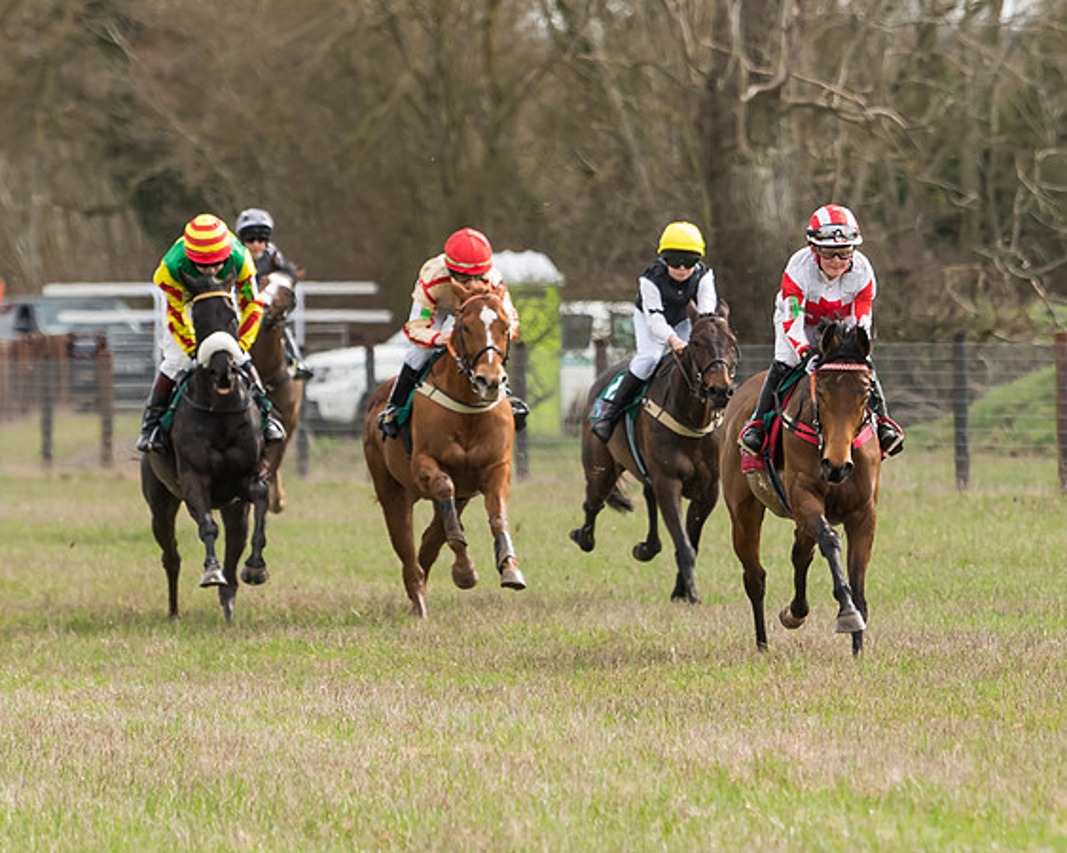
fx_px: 18943
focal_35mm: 600
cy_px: 514
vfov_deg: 2.6
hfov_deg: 3.2
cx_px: 863
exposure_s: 1/800
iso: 250
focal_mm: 200
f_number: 4
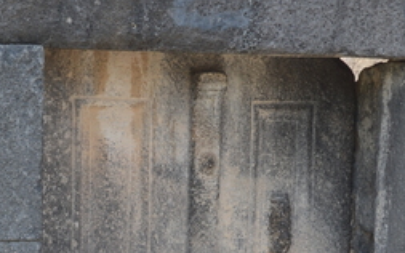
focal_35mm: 104
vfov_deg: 12.4
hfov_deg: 20.0
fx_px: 1148
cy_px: 267
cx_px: 173
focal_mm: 26
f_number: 7.1
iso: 200
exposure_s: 1/200
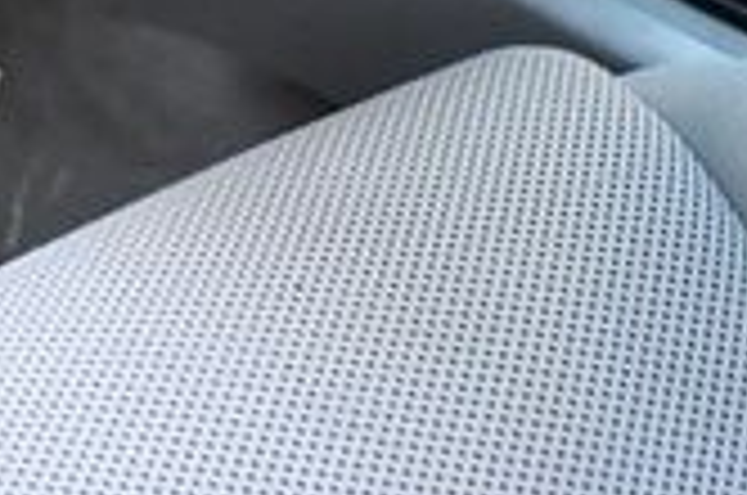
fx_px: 2402
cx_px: 130
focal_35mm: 116
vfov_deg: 10.9
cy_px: -432
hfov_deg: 17.5
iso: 2800
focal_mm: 20
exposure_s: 1/125
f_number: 3.5
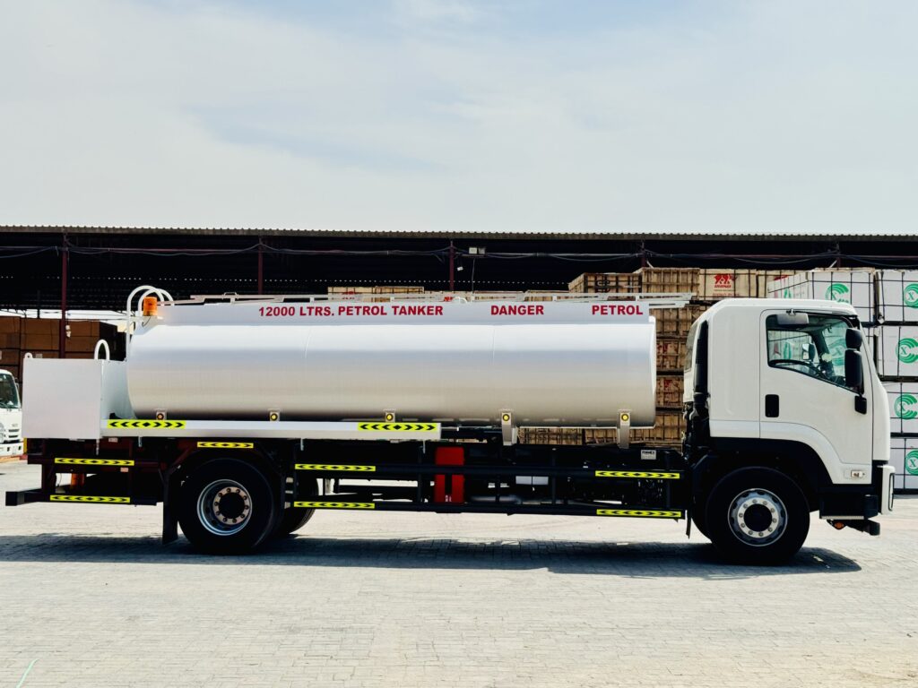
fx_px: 1273
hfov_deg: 39.7
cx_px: 459
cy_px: 344
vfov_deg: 30.3
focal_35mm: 48
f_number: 1.78
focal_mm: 6.76
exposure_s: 1/9009
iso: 64
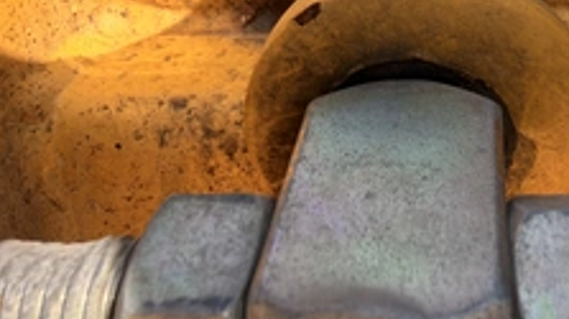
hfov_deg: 43.3
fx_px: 709
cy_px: -36
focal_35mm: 47
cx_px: 370
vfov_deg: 23.7
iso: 40
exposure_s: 1/646
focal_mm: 2.22
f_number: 2.2
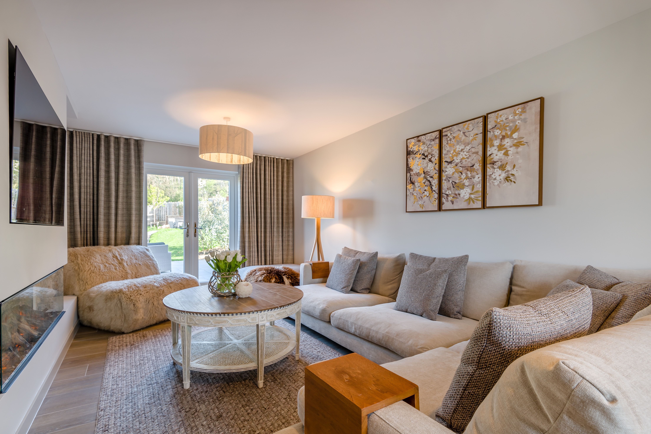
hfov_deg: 96.7
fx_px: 289
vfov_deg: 73.8
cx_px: 326
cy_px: 217
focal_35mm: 16
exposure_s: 1/15
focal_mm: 16
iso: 100
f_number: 8
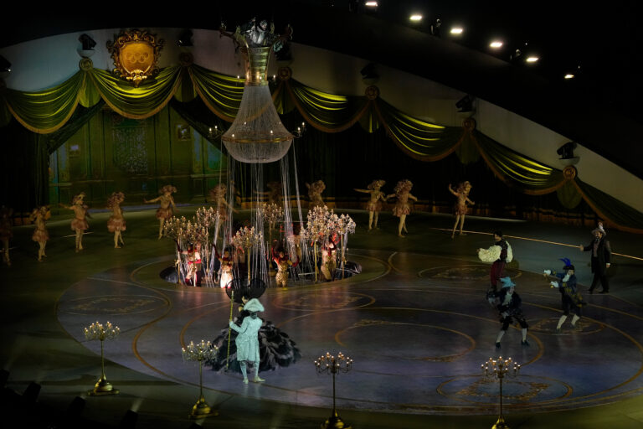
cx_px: 322
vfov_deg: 12.3
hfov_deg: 18.4
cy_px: 214
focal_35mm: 111
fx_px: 1982
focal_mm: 111
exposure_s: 1/1000
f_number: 2.8
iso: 3200
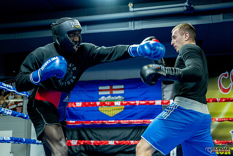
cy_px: 78
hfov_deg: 38.0
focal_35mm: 52
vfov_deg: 25.9
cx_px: 120
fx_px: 339
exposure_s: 1/320
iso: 2000
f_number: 2.5
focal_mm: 50
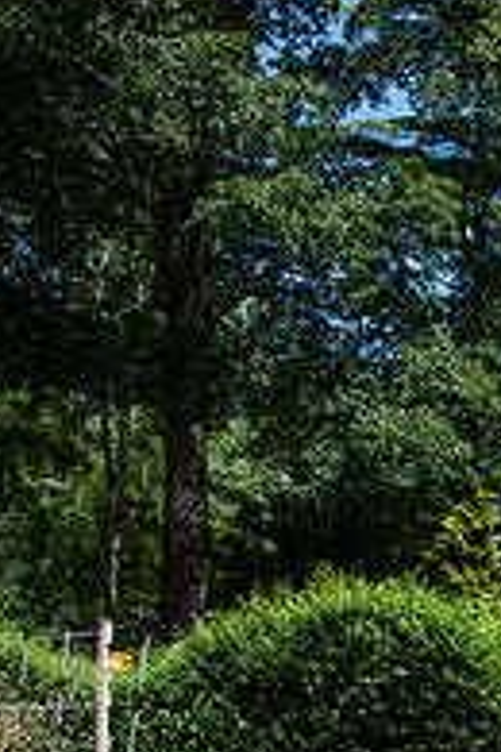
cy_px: 627
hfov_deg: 12.3
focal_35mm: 95
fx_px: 1983
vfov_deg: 21.1
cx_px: 1087
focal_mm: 32
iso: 200
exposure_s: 1/800
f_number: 5
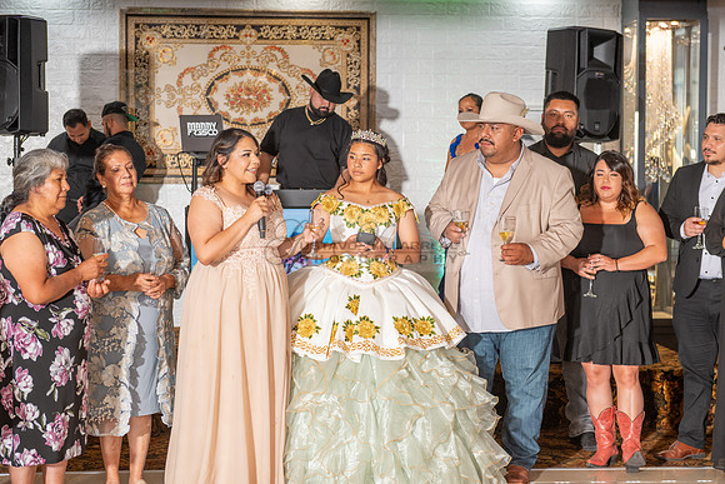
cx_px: 362
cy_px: 242
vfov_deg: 19.5
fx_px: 1410
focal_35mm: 70
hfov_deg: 28.8
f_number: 3.5
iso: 500
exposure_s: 1/200
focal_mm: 70
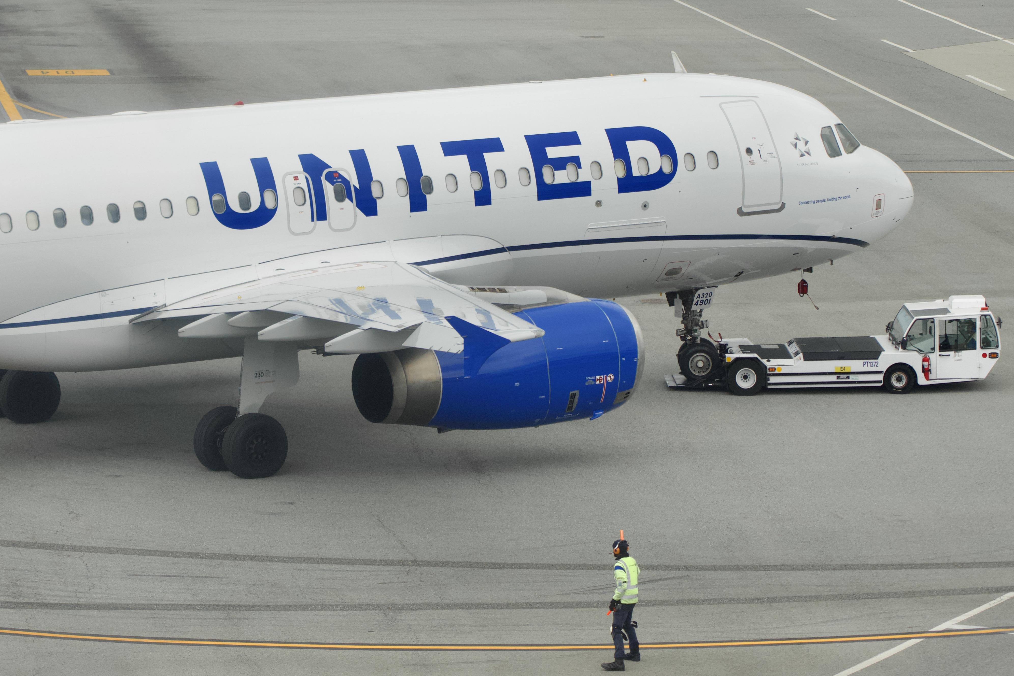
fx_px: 2816
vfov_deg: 13.7
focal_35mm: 100
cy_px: 338
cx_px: 507
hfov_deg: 20.4
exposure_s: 1/8000
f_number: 4.5
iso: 800
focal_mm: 100
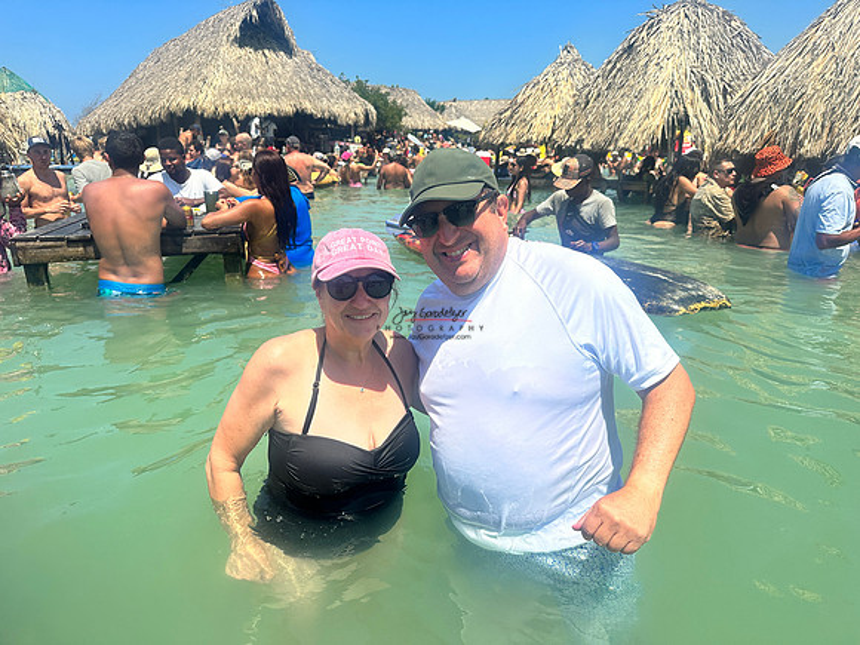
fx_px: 596
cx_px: 430
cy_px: 322
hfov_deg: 71.6
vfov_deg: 56.8
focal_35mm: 24
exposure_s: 1/6623
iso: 80
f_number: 1.78
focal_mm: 6.86
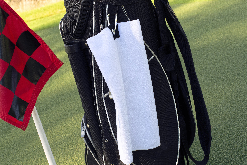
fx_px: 446
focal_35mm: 65
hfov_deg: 30.9
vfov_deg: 20.9
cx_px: 117
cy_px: 80
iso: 250
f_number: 8
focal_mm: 50
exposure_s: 1/200
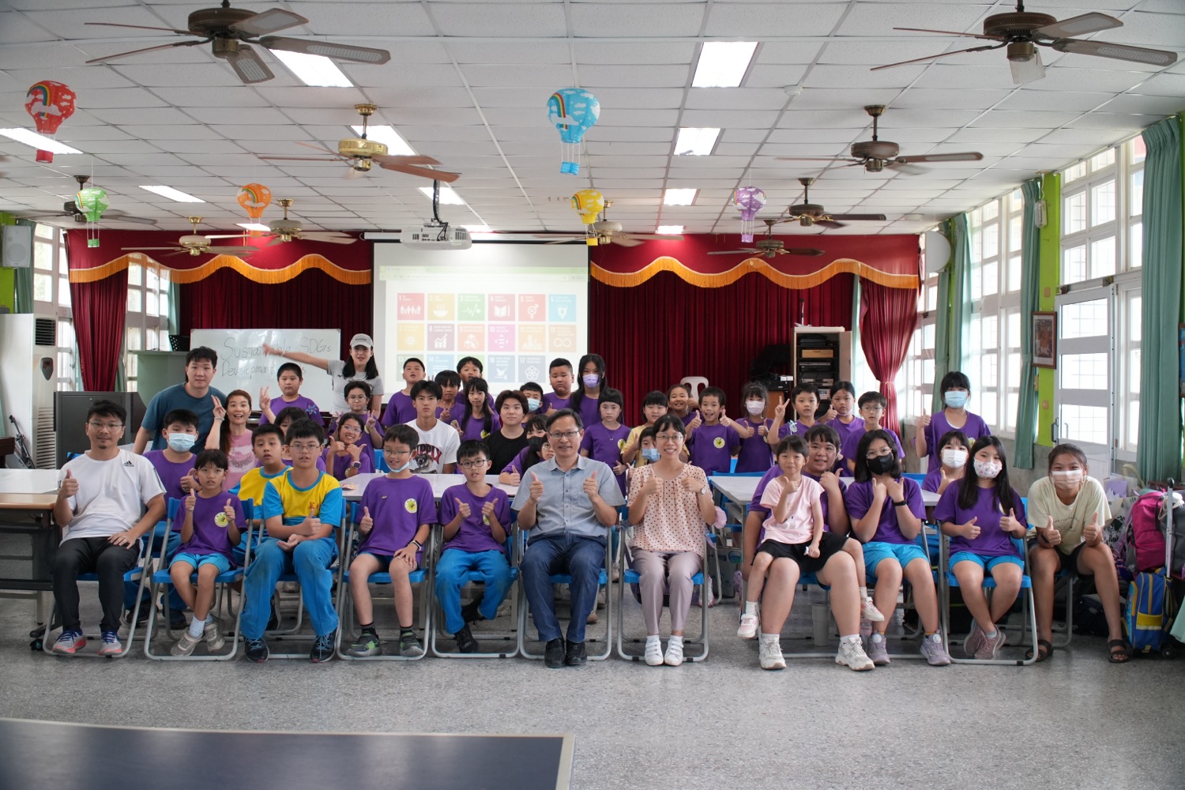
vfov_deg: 36.9
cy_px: 395
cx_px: 592
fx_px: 1185
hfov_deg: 53.1
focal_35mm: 36
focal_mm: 24
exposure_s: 1/125
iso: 800
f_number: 4
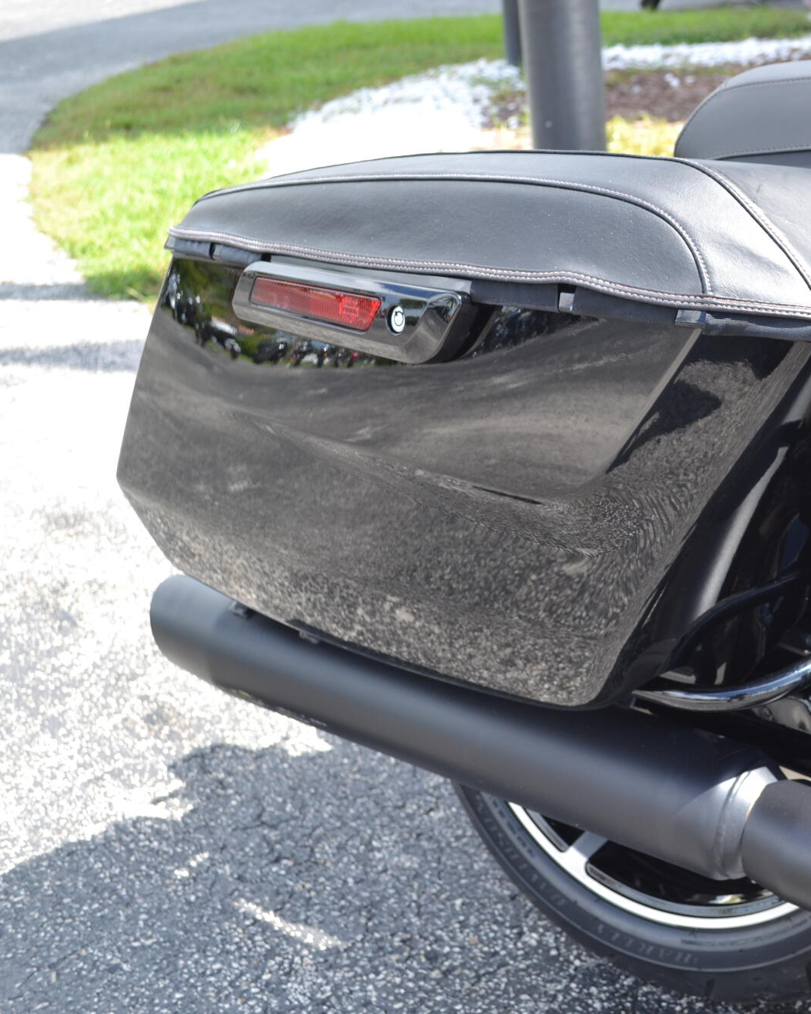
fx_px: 1530
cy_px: 505
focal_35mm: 51
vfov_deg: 36.7
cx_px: 756
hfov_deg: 28.4
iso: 125
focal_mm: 24
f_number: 5.6
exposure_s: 1/125
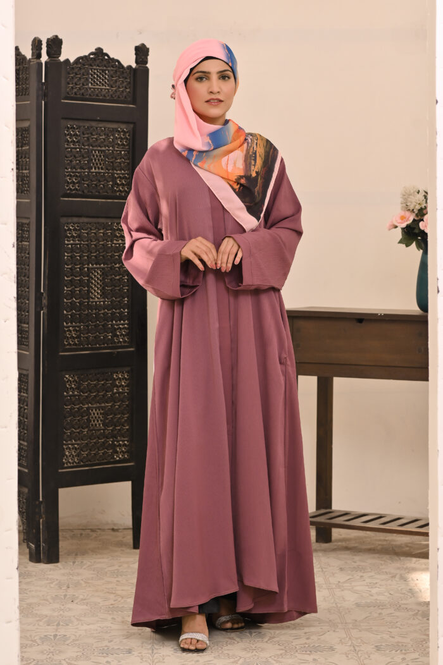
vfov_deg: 23.9
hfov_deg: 16.1
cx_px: 222
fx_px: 1571
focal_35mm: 85
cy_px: 332
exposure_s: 1/200
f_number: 5.6
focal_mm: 85
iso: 200
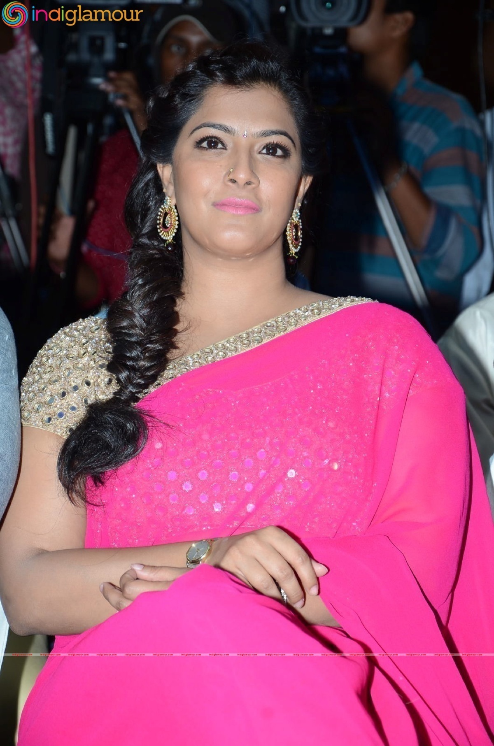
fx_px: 3041
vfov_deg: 14.0
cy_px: 373
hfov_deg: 9.3
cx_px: 247
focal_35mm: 147
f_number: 5.6
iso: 400
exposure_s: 1/125
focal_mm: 98
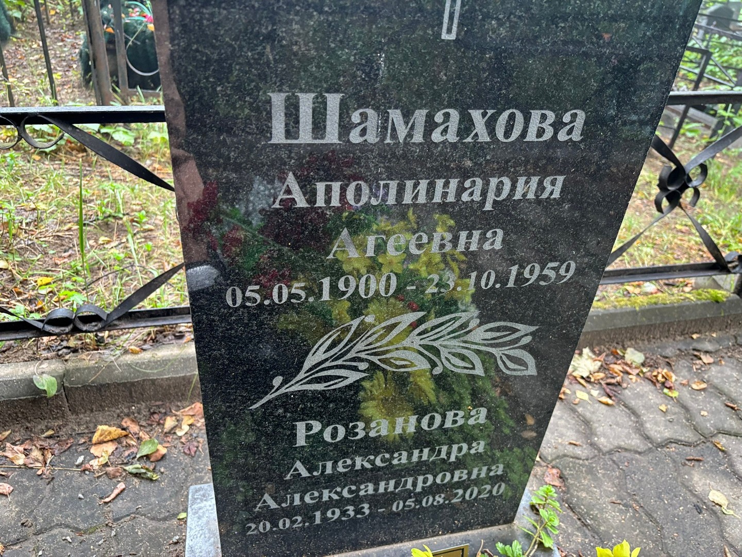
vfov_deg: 53.1
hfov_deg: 67.3
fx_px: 557
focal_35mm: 26
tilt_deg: -31.1
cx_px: 371
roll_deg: -3.0
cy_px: 278
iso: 250
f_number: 1.6
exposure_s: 1/60
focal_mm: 5.96
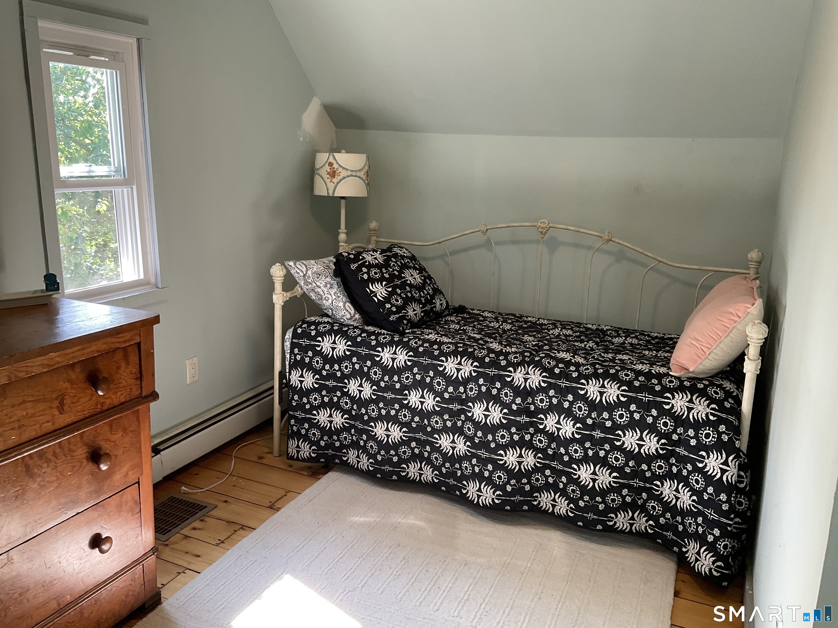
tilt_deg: -14.2
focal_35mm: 29
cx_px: 419
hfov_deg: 61.7
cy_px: 314
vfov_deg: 48.2
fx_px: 702
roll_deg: -2.0
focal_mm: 3
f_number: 1.8
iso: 80
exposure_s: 1/60
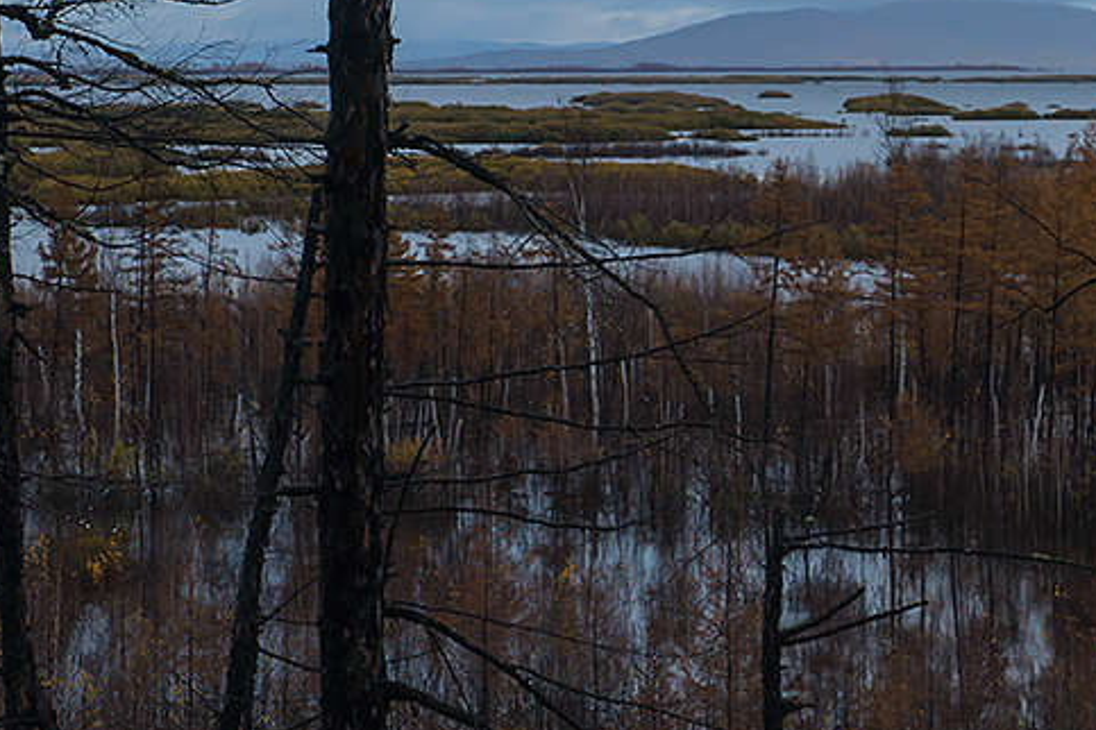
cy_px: -2
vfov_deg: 8.4
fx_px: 4962
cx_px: 1085
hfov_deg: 12.5
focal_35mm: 163
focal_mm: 50
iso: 200
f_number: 11
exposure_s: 1/25
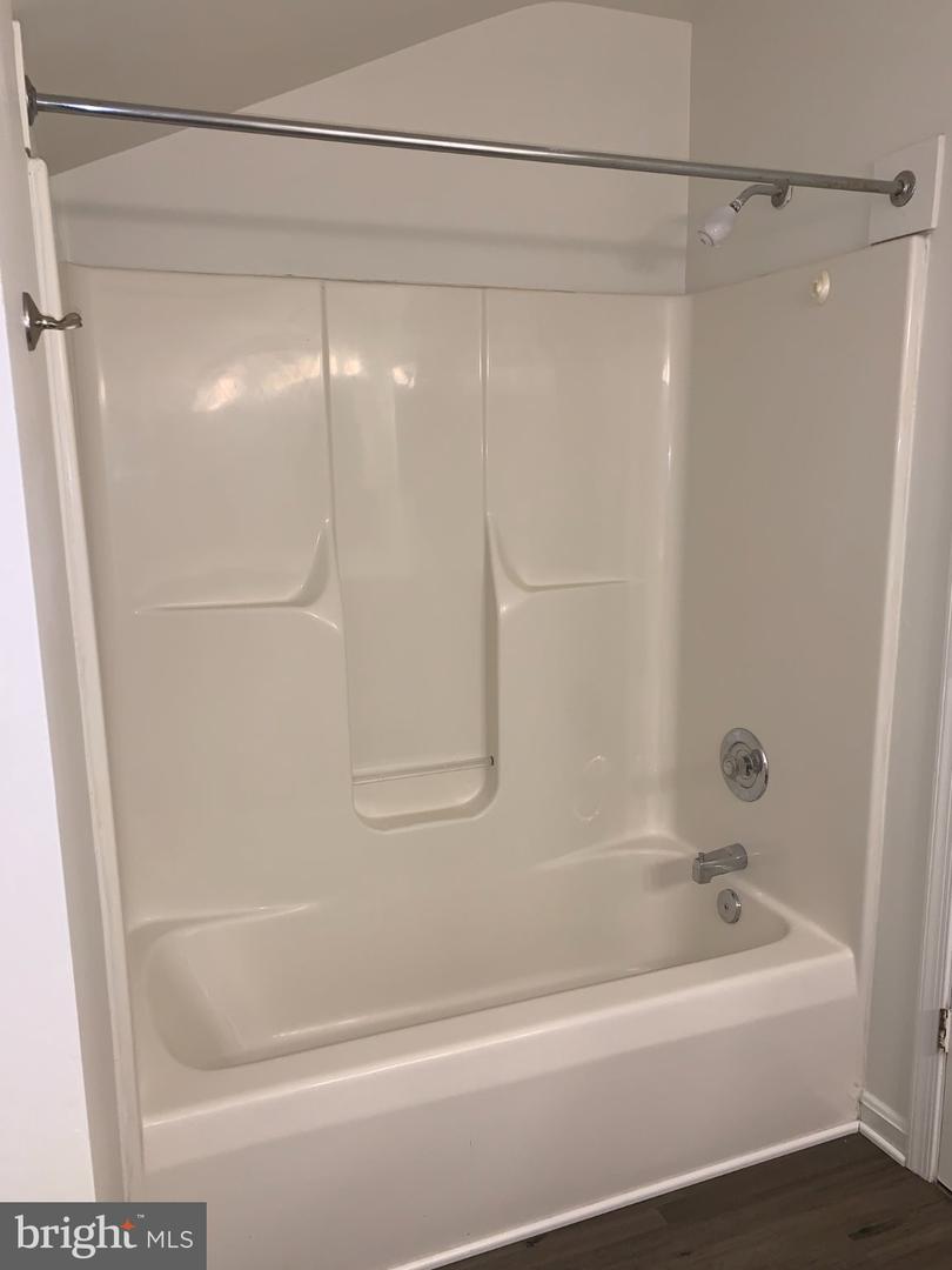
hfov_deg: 53.1
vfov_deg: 67.3
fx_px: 953
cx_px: 476
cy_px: 635
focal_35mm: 26
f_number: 1.8
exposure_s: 1/24
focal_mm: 4.25
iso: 32
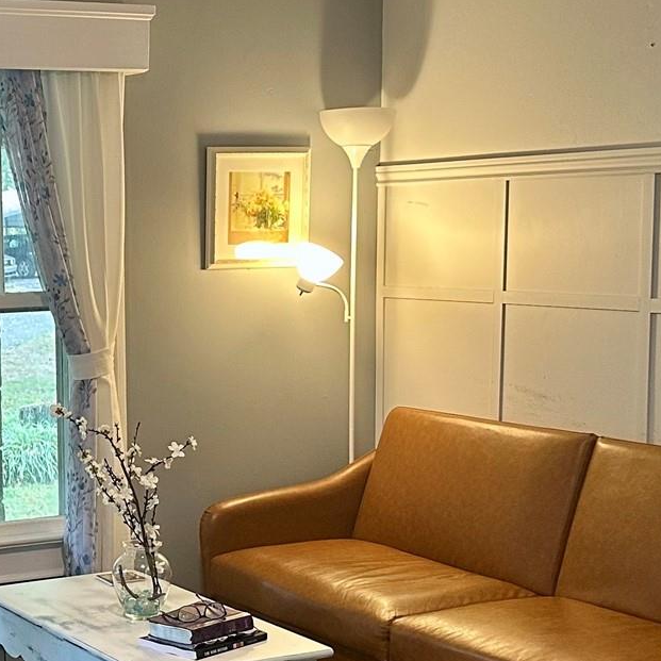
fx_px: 1512
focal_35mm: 70
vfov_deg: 24.6
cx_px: 6
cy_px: 404
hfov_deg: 23.6
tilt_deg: -5.9
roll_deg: +0.8
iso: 320
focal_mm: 6.86
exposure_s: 1/60
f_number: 1.78
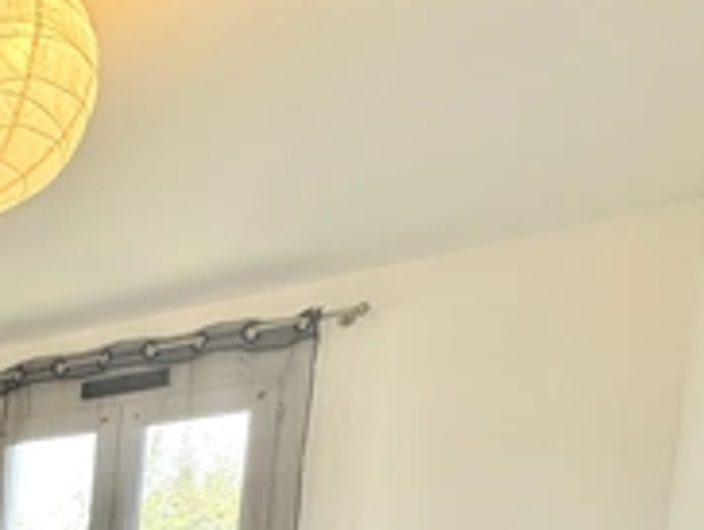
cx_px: -308
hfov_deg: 30.2
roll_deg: -2.8
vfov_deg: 27.2
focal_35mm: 41
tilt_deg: -3.8
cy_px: 751
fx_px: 835
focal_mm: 2.22
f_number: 2.2
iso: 64
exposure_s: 1/99
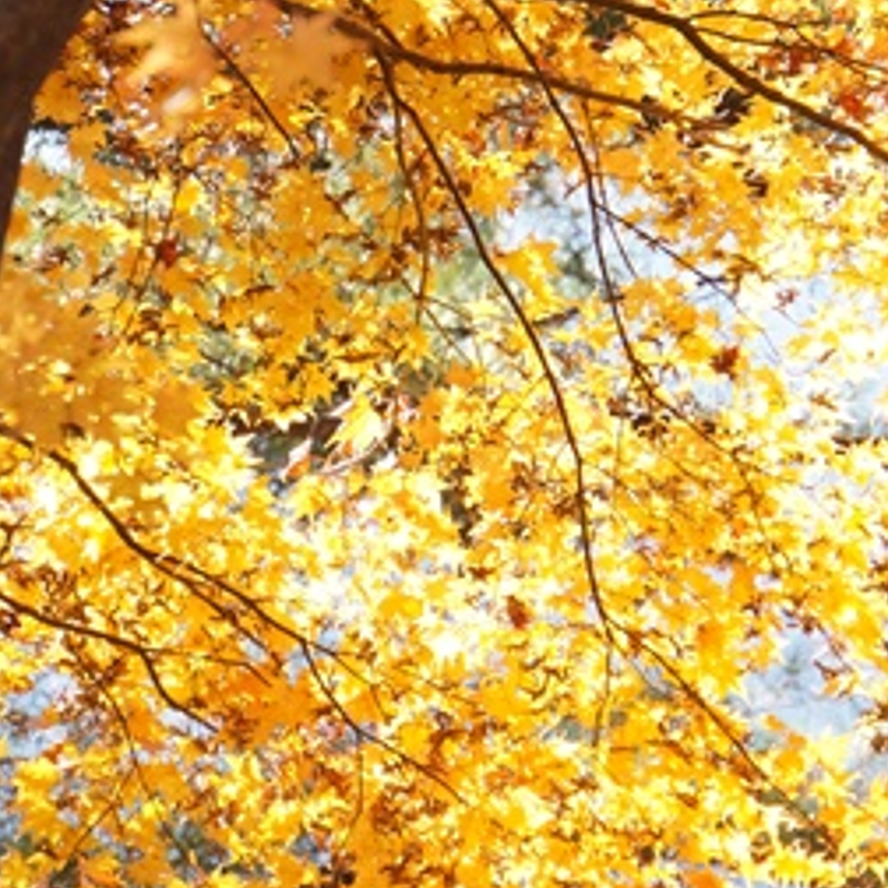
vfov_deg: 5.6
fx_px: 9032
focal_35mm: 311
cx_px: 662
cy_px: 382
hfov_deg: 5.6
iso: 500
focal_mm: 128.5
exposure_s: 1/200
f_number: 6.3
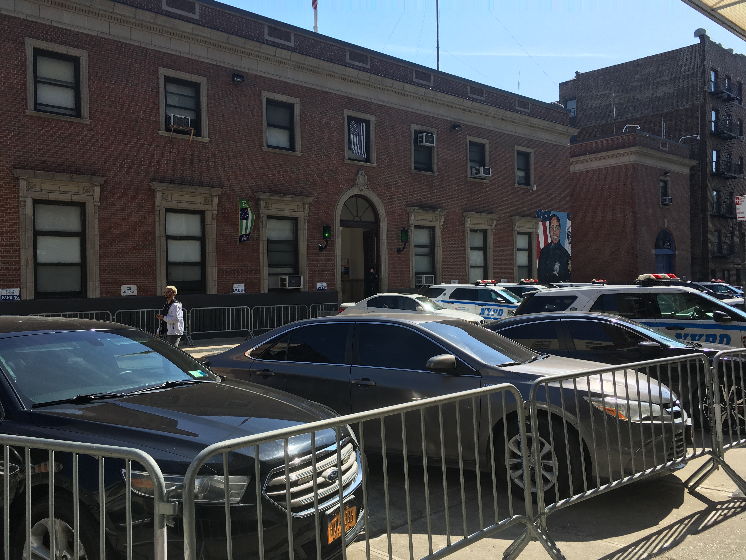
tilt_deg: +2.1
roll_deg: +0.7
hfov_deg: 61.7
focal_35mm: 29
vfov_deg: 48.2
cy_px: 280
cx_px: 373
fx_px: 625
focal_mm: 4.15
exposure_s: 1/938
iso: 25
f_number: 2.2
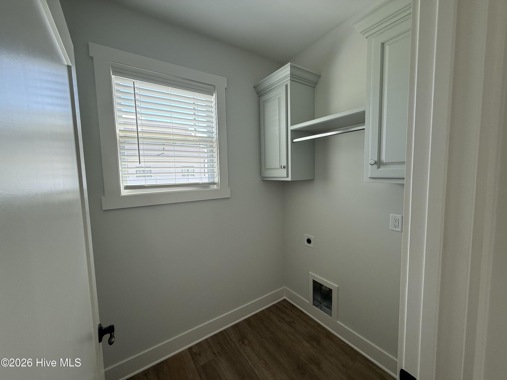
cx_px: 254
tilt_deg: -5.6
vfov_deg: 85.7
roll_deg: +1.9
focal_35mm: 14
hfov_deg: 102.1
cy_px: 190
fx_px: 205
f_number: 2.2
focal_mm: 2.22
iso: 64
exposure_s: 1/119
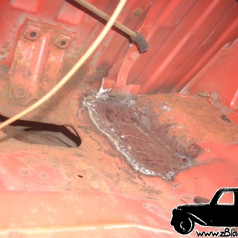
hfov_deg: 36.8
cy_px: 117
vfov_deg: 36.8
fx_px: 358
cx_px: 129
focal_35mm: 46
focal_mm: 6.2
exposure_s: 1/60
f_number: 2.8
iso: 64
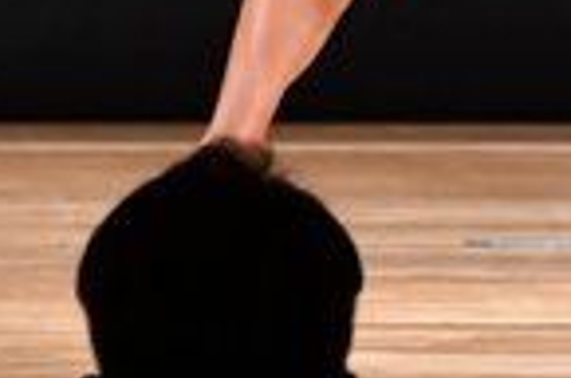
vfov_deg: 1.1
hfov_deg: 1.6
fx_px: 20337
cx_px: 683
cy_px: -614
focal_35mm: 1285
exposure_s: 1/400
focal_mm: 160
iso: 3200
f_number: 5.6
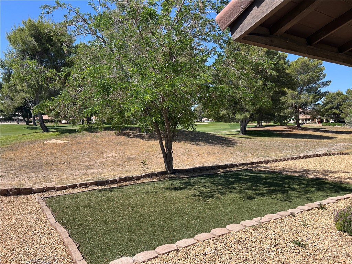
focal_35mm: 26
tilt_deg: -2.8
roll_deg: -1.1
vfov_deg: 53.1
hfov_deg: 67.3
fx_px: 264
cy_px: 132
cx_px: 176
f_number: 1.5
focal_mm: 5.7
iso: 50
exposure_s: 1/1575
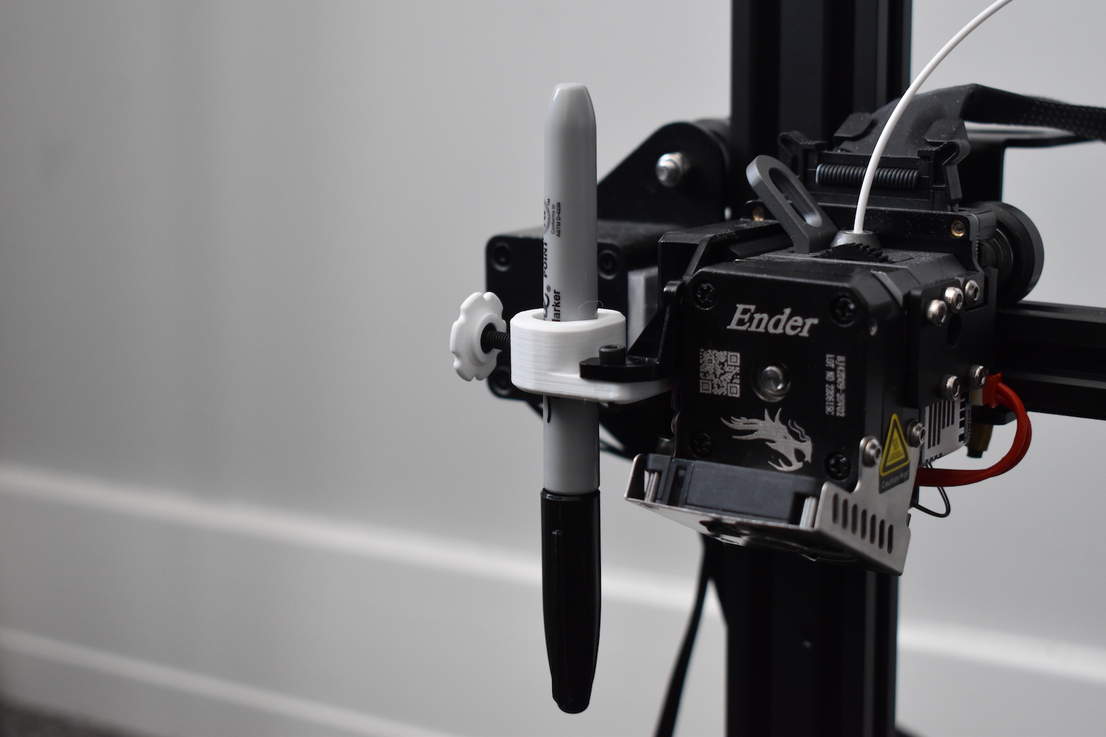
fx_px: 1935
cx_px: 553
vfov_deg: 21.6
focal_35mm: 63
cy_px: 368
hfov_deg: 31.9
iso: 1250
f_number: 5
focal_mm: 42
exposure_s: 1/125
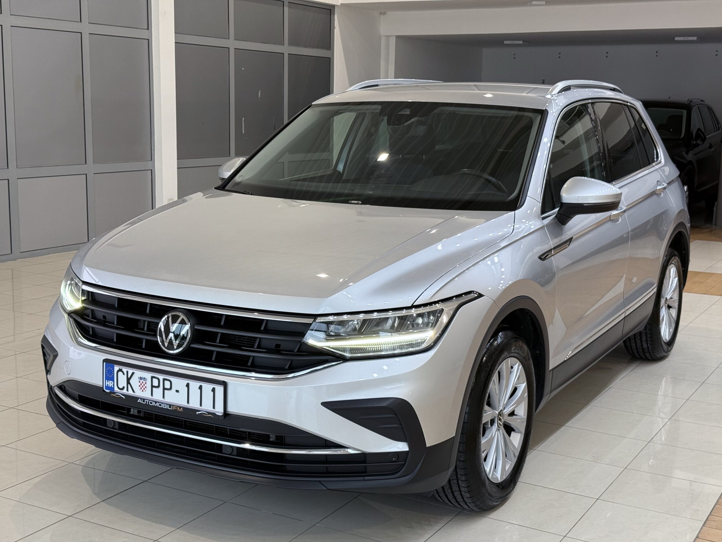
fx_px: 1001
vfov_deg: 30.3
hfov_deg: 39.7
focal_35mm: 48
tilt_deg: -8.7
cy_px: 271
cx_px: 361
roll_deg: -1.0
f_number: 1.78
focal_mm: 6.76
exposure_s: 1/100
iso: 100
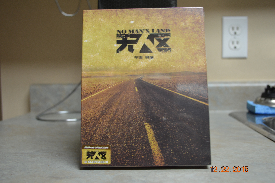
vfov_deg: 36.8
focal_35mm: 36
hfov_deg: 53.2
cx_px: 138
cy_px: 92
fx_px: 275
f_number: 4
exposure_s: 1/15
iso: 400
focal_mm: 24
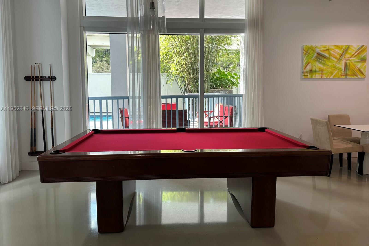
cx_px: 184
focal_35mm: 25
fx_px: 256
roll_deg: -0.3
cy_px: 109
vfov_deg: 51.2
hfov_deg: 71.5
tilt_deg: -3.9
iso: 64
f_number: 1.78
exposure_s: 1/120
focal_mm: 6.86
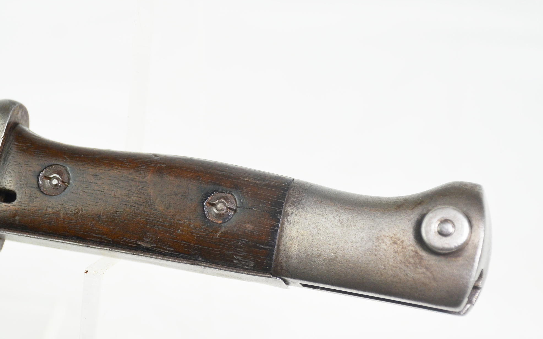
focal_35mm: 118
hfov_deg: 17.7
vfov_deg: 11.1
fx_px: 1746
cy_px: 201
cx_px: 211
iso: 400
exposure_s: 1/250
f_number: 5
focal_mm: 62
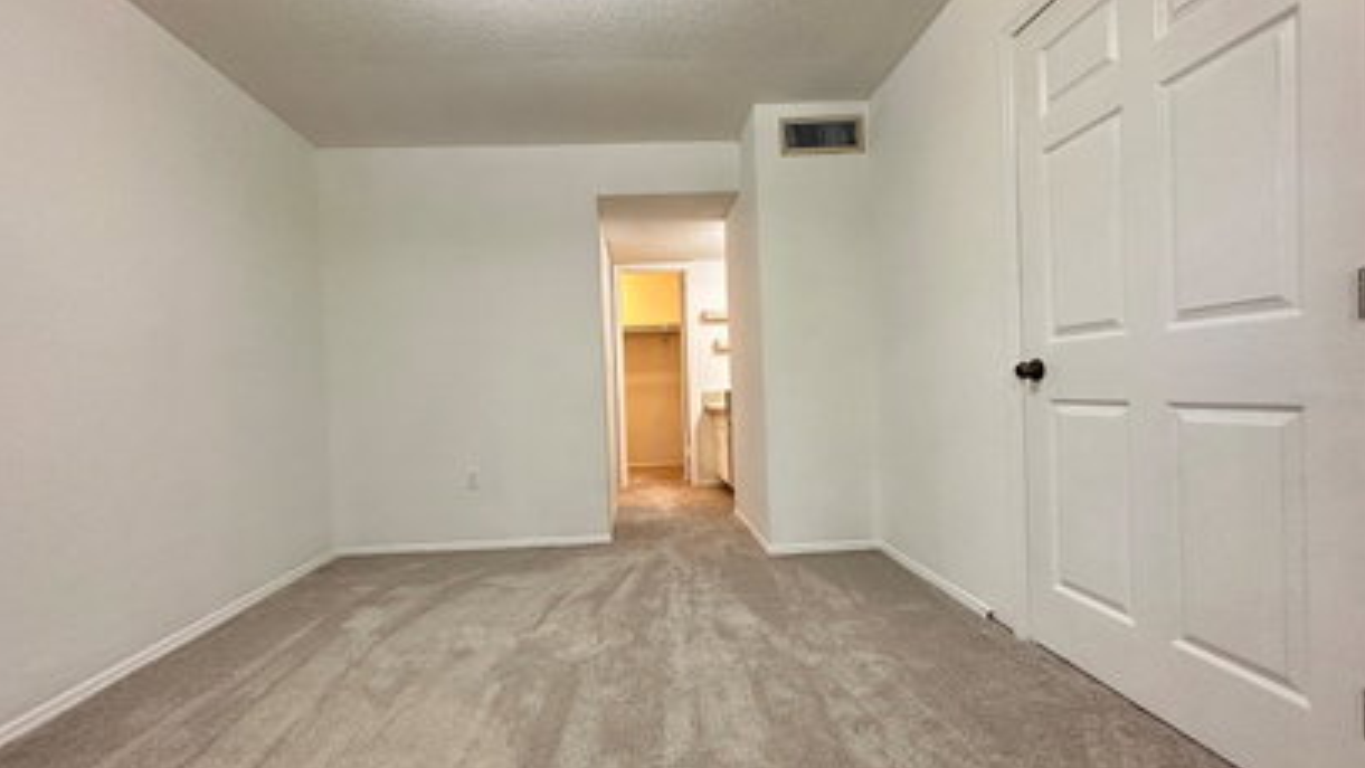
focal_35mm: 16
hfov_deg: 99.3
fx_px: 579
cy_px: 399
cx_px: 659
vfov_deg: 67.1
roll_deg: +2.4
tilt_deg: -0.7
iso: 500
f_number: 2.2
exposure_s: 1/60
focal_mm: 2.22
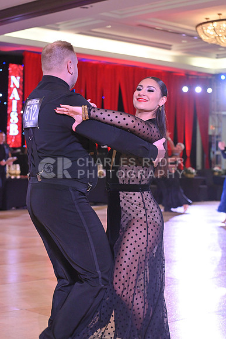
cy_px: 170
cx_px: 113
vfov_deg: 28.8
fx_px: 659
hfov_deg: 19.5
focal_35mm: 70
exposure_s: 1/320
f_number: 5
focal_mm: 70
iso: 3200
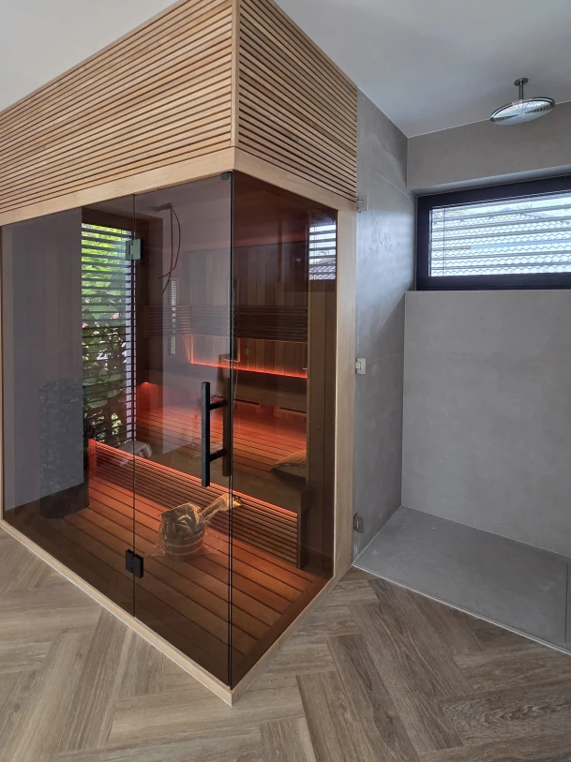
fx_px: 352
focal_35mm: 16
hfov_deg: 78.0
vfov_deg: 93.6
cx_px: 270
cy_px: 314
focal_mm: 2.2
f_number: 2.2
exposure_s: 1/101
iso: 160
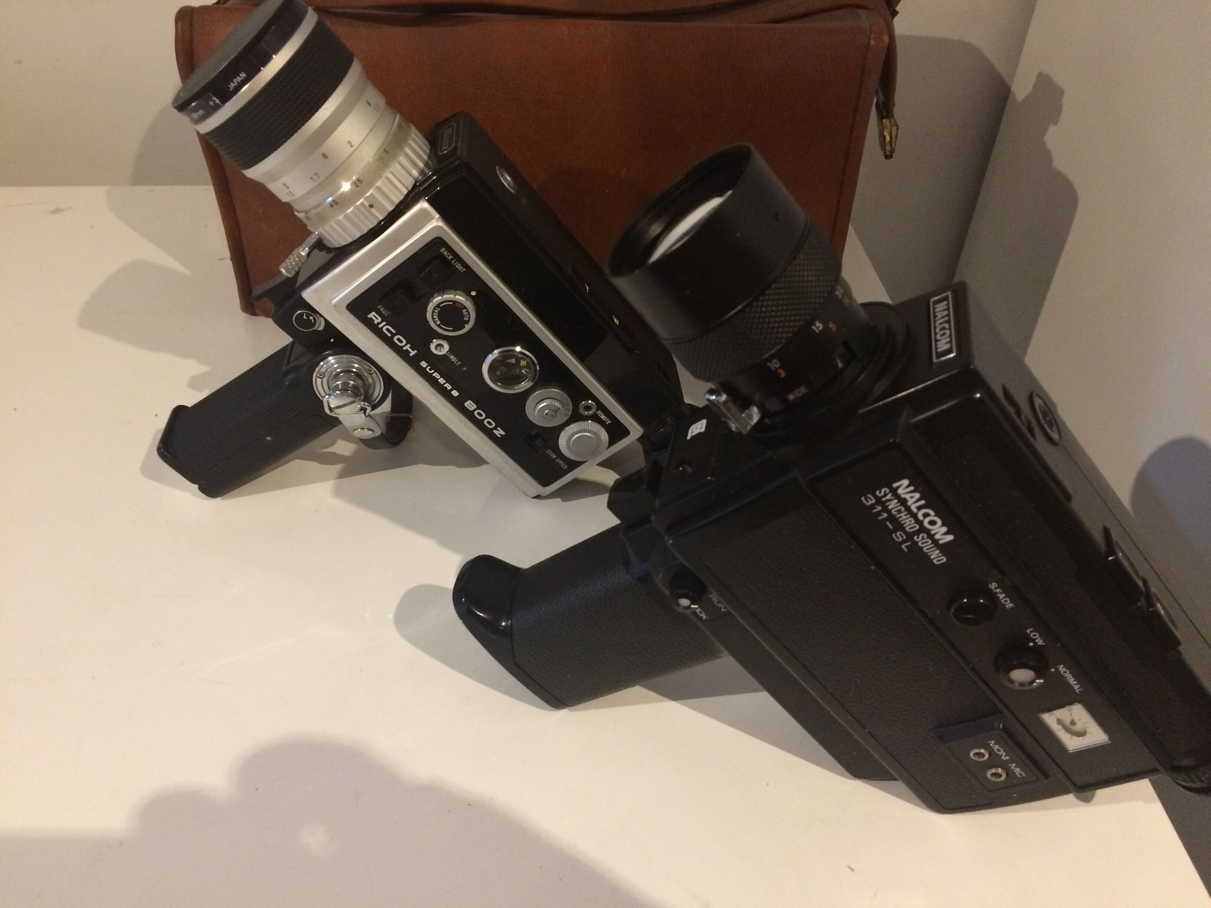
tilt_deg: -40.3
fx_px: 1015
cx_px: 606
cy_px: 454
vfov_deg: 48.2
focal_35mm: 29
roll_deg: -3.4
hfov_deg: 61.7
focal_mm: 4.15
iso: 320
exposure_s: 1/33
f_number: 2.2
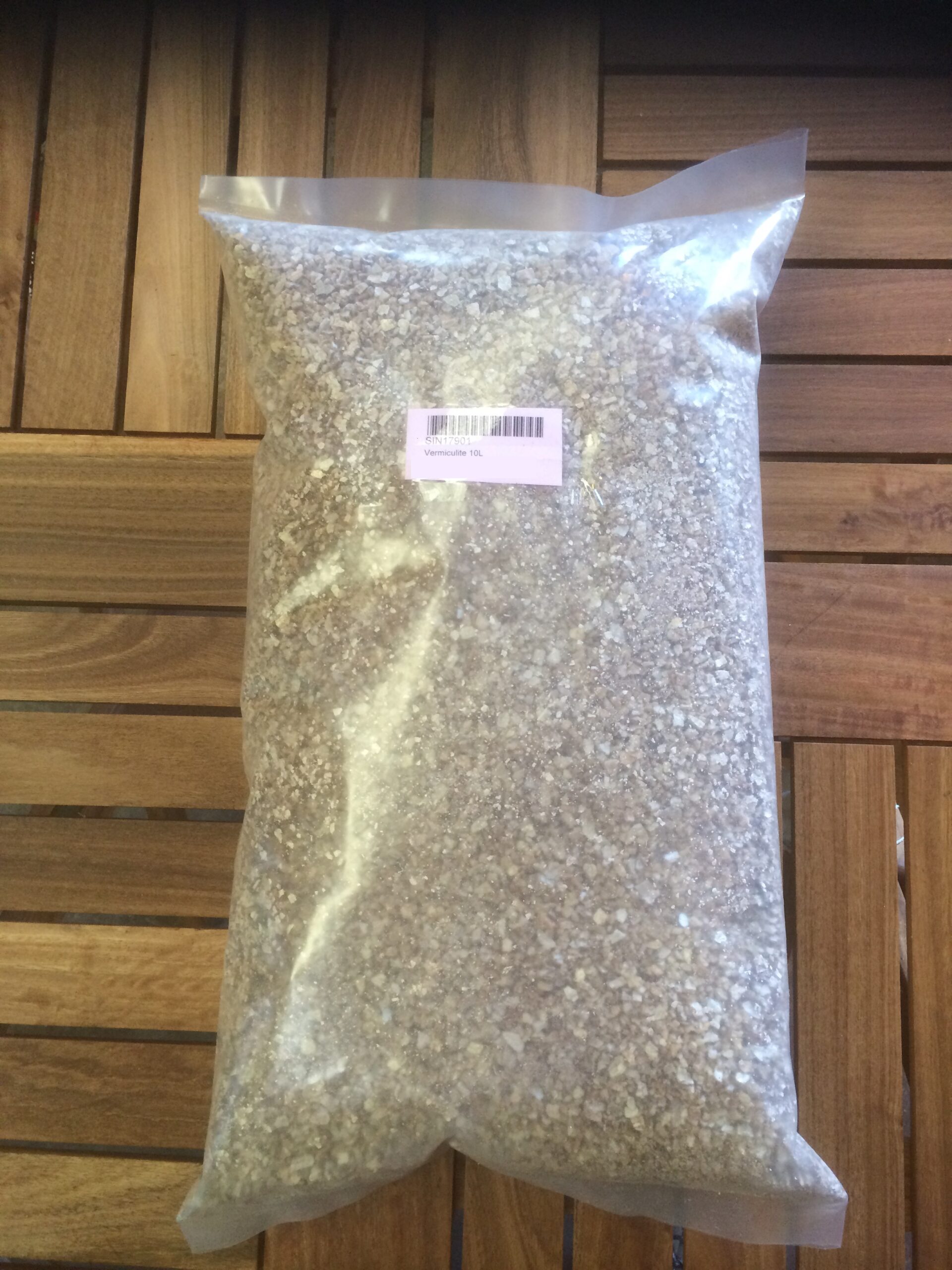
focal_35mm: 30
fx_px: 1100
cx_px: 476
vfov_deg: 60.0
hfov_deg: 46.8
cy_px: 635
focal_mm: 4.12
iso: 64
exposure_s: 1/30
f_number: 2.2
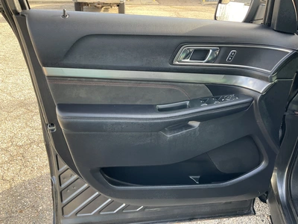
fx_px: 250
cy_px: 112
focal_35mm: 29
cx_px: 149
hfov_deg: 61.7
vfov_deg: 48.2
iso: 40
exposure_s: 1/122
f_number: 1.8
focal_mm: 3
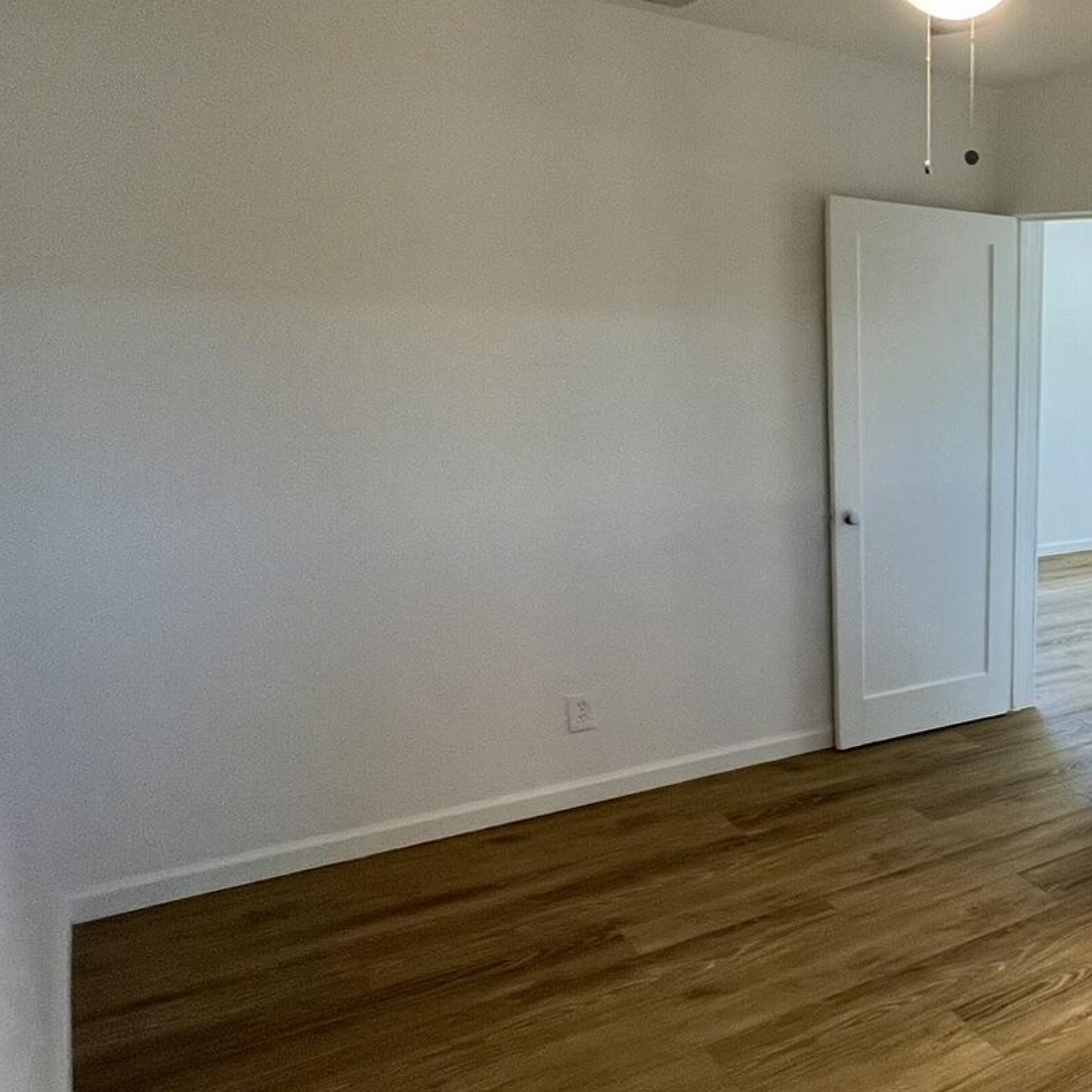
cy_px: 580
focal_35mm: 29
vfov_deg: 55.6
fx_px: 1035
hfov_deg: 43.9
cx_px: 1180
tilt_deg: -12.9
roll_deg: -2.9
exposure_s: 1/120
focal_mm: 1.57
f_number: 1.8
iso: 250
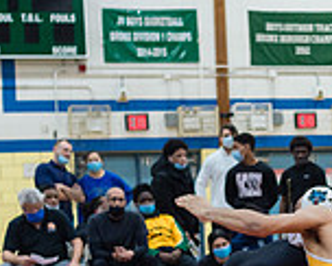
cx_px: 358
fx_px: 1230
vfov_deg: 12.2
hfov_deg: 15.0
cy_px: 278
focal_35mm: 125
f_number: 3.5
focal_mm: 35
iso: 4000
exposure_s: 1/400
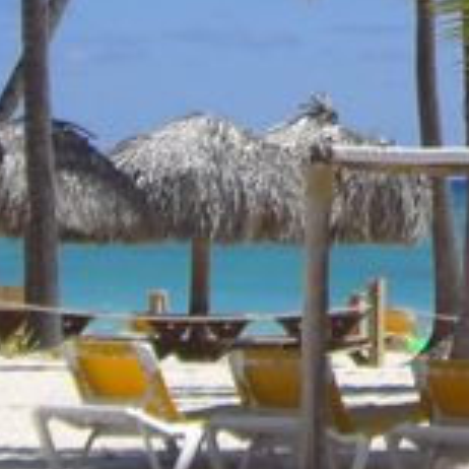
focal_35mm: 224
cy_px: -493
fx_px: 3434
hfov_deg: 7.6
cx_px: 868
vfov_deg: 7.5
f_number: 8
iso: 64
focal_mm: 6.2
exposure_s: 1/200
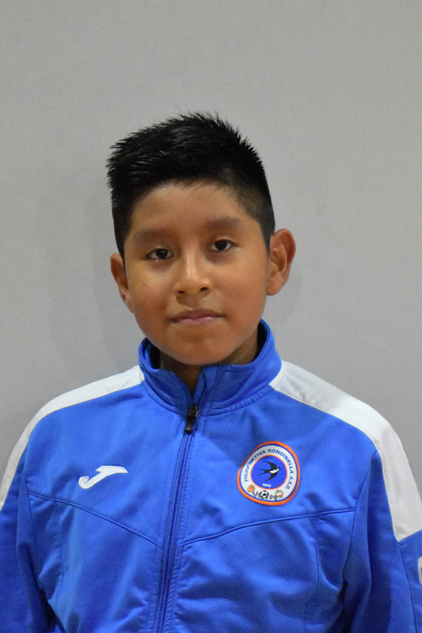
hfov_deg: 15.2
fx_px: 1583
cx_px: 211
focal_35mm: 90
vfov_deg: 22.6
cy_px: 316
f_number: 5
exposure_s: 1/250
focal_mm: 60
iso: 9000
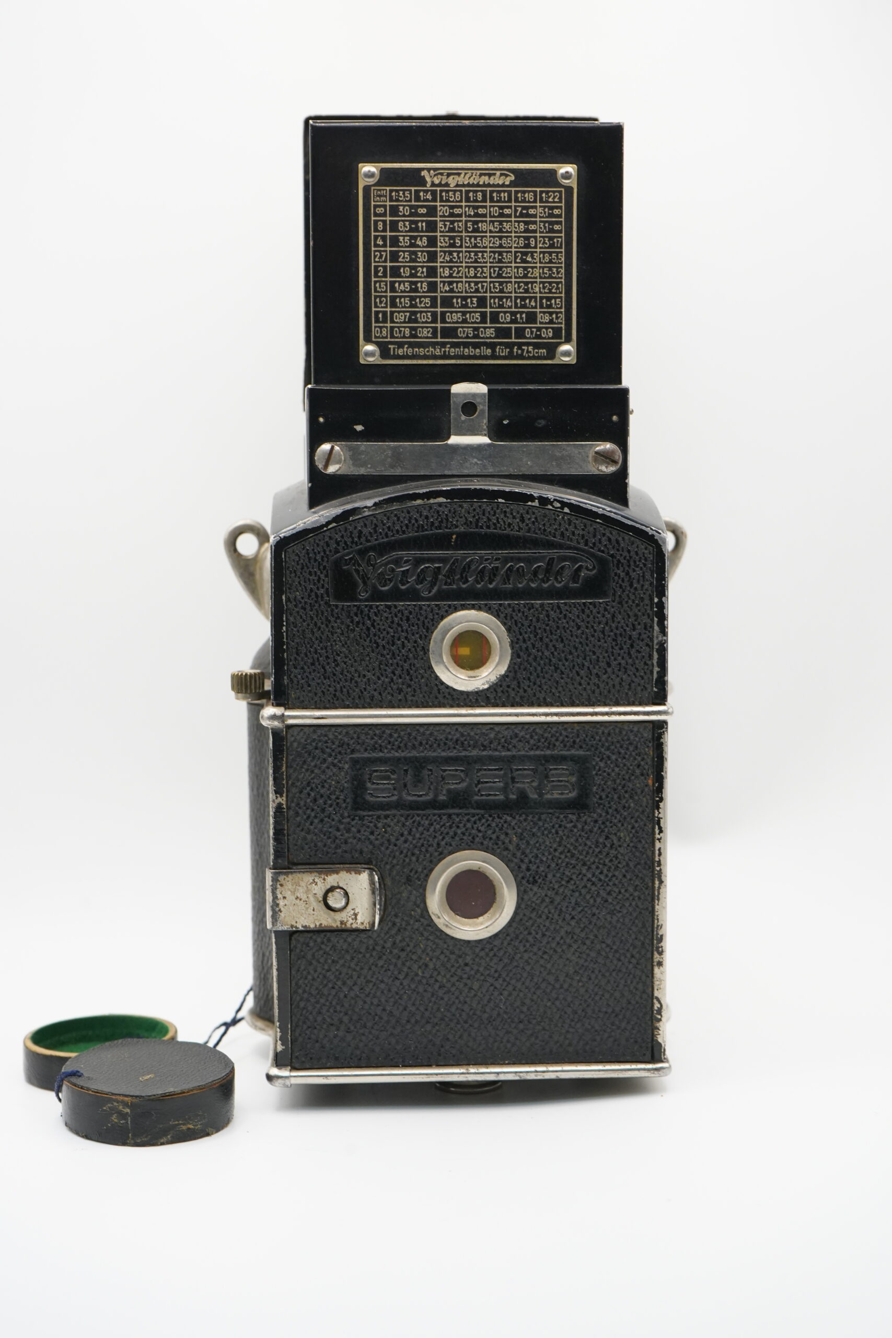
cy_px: 669
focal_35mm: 52
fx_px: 1932
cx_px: 446
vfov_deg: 38.2
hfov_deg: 26.0
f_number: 9
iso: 2500
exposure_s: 1/125
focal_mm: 52
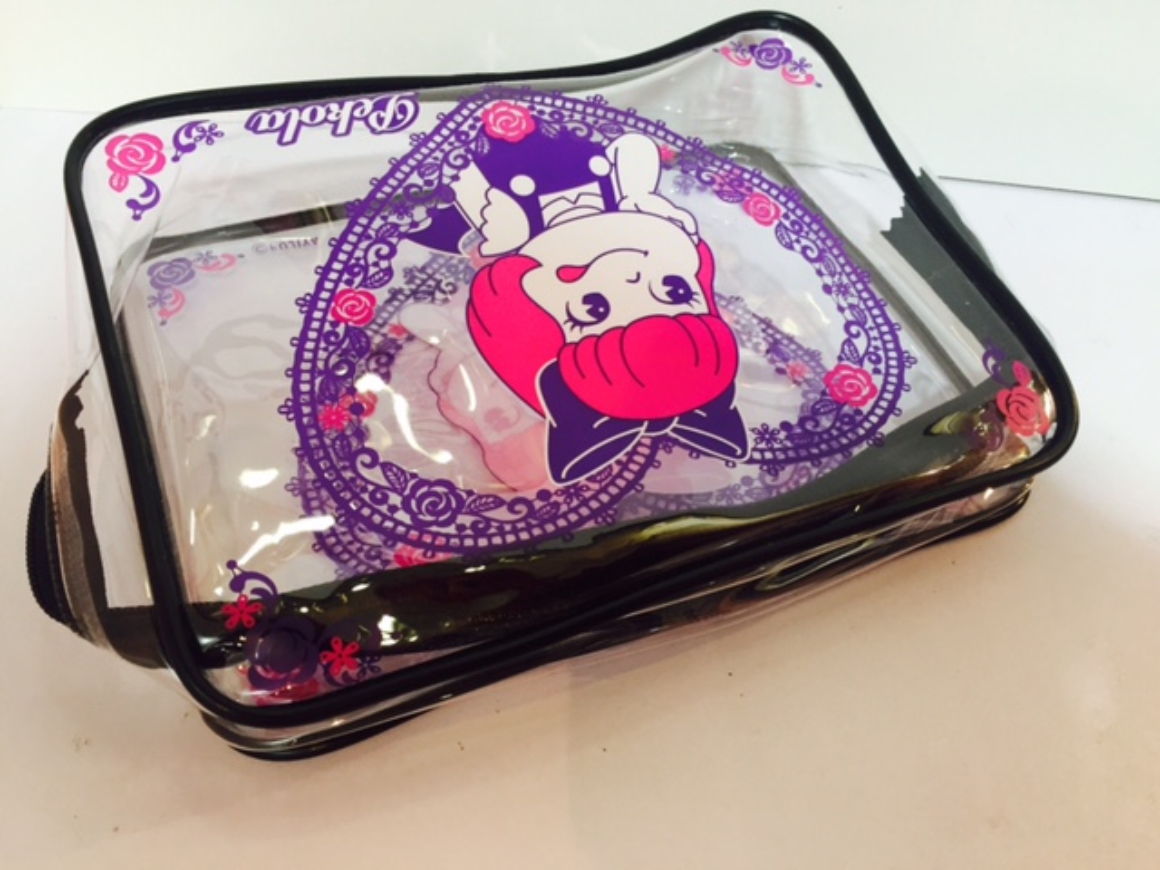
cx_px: 580
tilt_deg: -47.3
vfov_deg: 48.2
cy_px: 435
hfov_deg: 61.7
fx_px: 972
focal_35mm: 29
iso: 125
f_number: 2.2
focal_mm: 4.15
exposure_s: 1/33
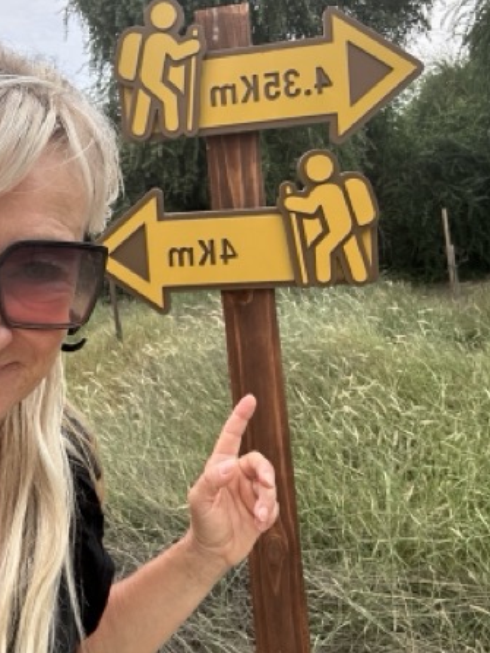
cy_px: 233
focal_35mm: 33
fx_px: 622
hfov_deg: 42.2
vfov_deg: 54.5
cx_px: 151
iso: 25
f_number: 1.9
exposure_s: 1/188
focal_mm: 2.69
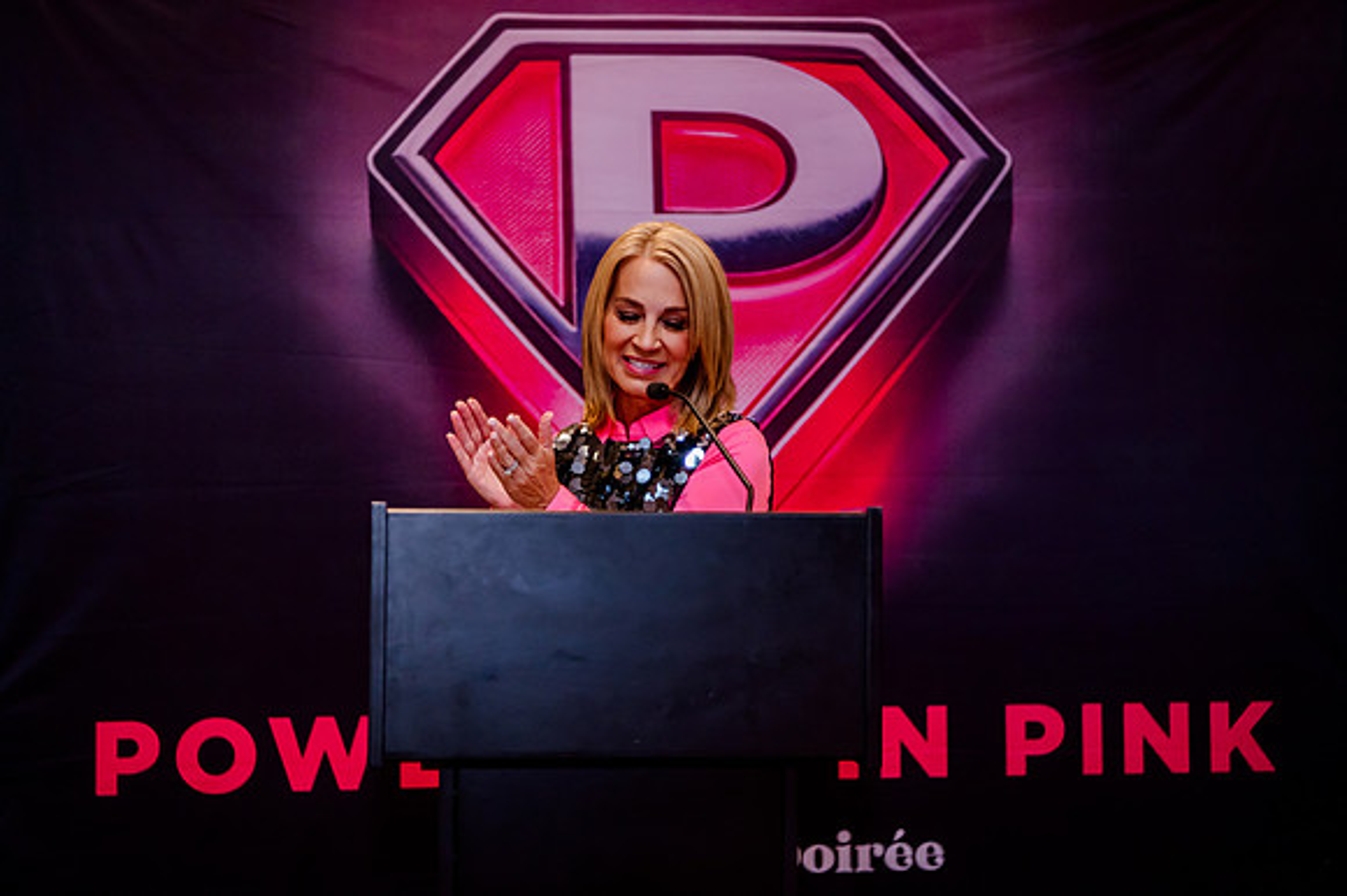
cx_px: 674
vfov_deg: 21.3
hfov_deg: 31.5
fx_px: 2386
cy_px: 448
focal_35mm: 64
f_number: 2.8
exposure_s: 1/200
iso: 2500
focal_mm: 62
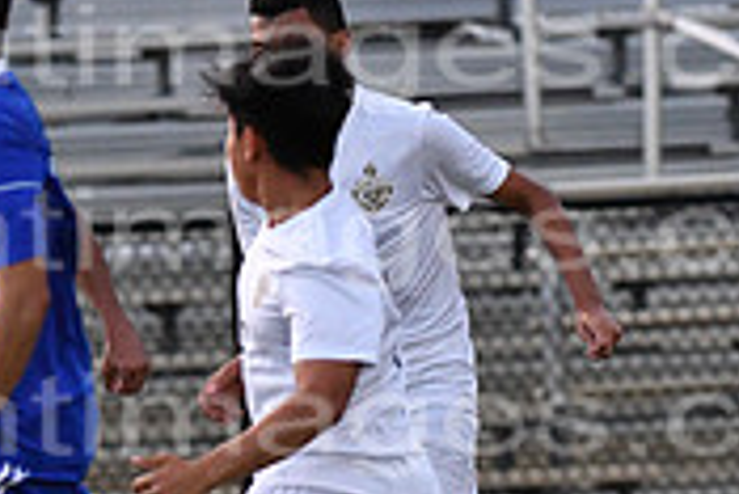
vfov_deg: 0.9
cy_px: 517
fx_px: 30611
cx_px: 17
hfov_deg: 1.4
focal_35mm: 1490
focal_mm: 300
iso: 4000
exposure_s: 1/1000
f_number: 4.5
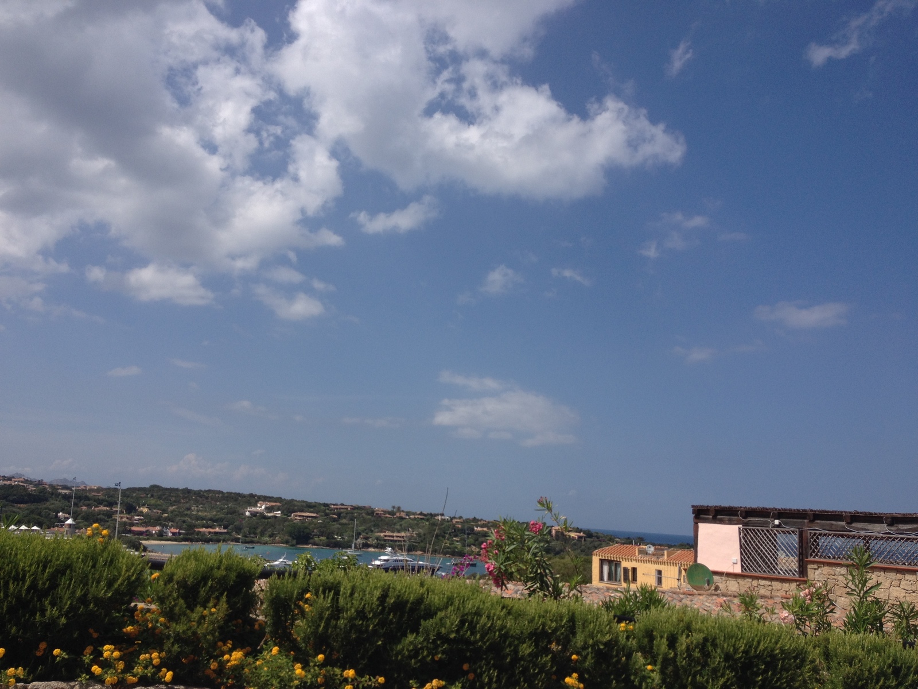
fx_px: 928
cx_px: 459
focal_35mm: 35
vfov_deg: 40.7
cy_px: 344
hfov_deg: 52.6
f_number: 2.4
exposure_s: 1/2513
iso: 50
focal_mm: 4.28
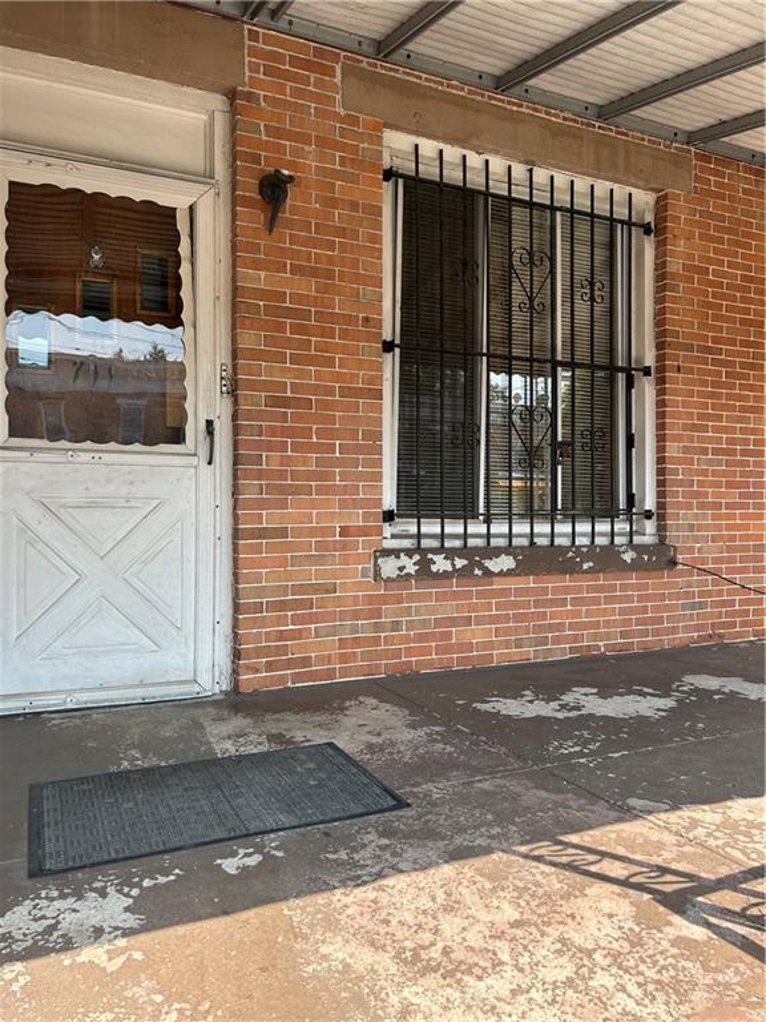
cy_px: 511
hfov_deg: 53.1
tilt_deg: -0.4
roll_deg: +0.3
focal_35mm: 26
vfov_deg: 67.3
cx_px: 383
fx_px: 767
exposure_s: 1/808
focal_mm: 5.7
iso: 50
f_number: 1.5
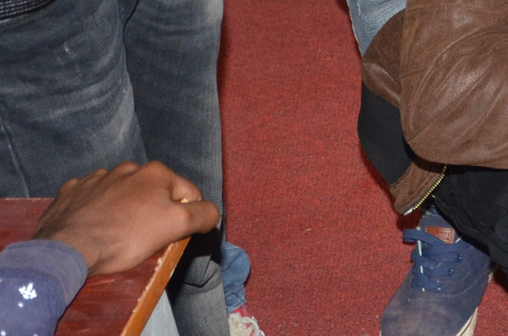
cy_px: 99
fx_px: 2521
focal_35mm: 179
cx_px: 746
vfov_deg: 7.6
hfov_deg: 11.1
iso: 800
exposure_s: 1/60
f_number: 4
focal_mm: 28
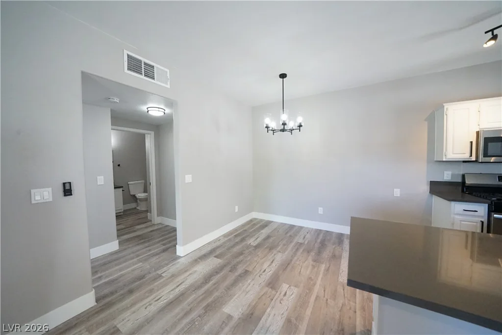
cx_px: 251
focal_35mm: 12
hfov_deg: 112.6
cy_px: 168
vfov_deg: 90.0
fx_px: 167
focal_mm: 12
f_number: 6.3
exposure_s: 1/250
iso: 6400
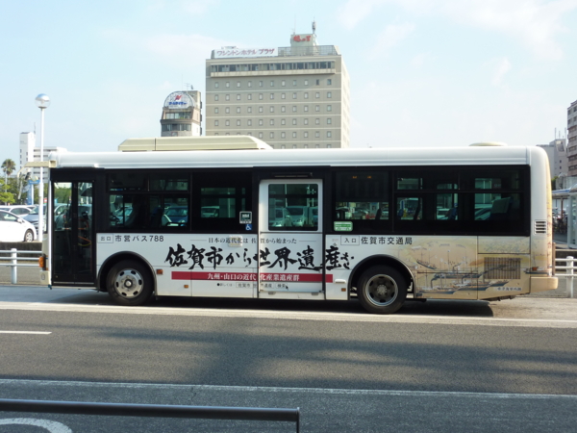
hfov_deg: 46.8
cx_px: 288
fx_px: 667
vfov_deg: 36.0
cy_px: 216
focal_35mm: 40
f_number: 4
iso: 125
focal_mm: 6.5
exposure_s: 1/250
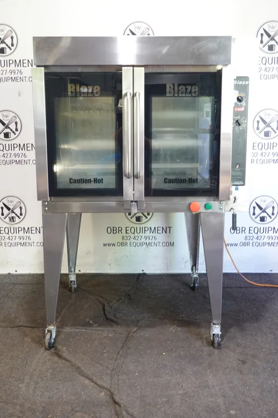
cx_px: 139
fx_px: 463
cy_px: 209
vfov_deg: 48.5
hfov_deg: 33.4
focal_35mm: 40
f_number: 3.5
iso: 100
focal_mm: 14.69
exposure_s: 1/4
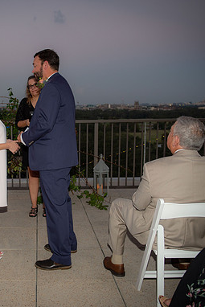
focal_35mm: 44
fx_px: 375
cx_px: 32
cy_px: 154
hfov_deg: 29.6
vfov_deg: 44.5
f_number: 3.5
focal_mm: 29
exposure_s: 1/125
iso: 800
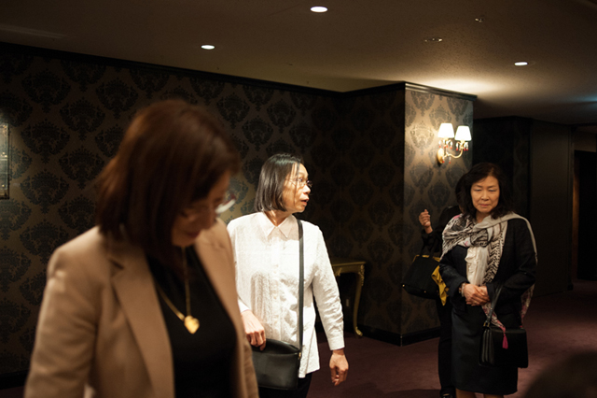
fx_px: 580
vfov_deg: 37.8
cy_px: 199
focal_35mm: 35
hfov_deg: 54.5
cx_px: 298
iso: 1600
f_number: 2.8
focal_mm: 35
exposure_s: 1/100
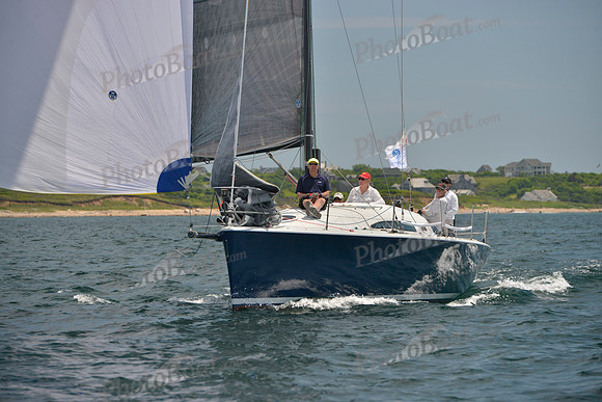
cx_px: 301
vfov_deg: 6.9
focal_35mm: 200
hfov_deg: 10.3
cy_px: 201
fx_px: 3345
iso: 400
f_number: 8
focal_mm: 200
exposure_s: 1/800
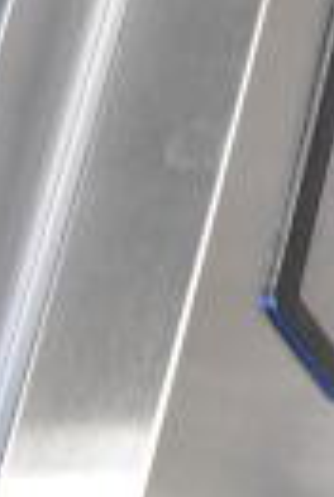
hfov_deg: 5.6
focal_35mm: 230
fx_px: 3184
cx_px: 1074
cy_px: -277
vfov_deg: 8.7
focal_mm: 22
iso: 1600
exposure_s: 1/50
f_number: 3.8
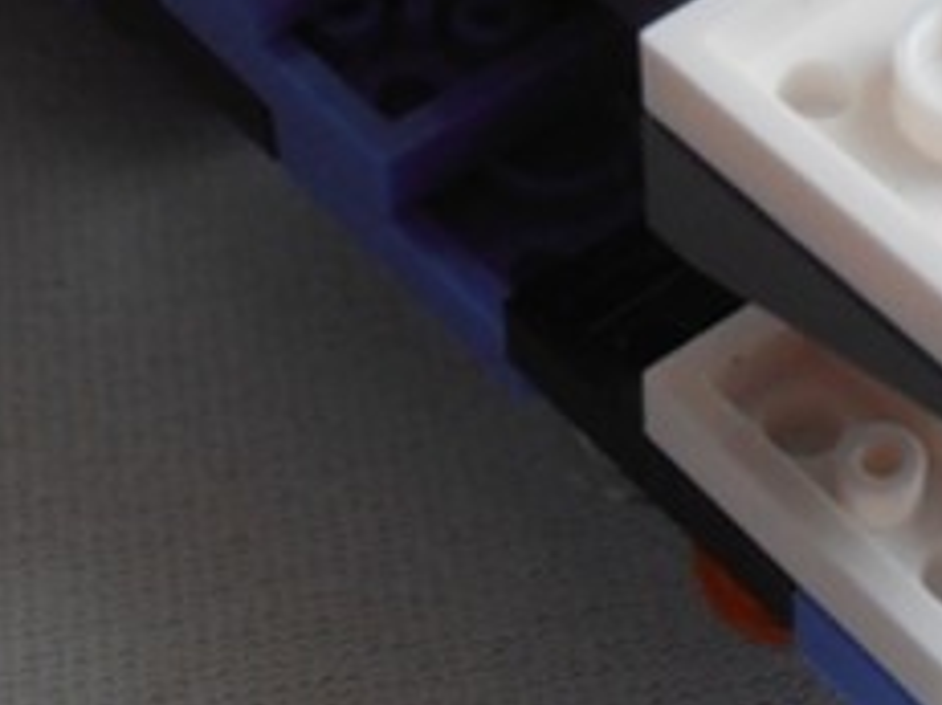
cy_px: -263
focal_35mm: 144
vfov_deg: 10.0
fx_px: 3917
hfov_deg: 13.5
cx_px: 909
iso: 80
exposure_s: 1/125
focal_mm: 6.61
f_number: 3.9
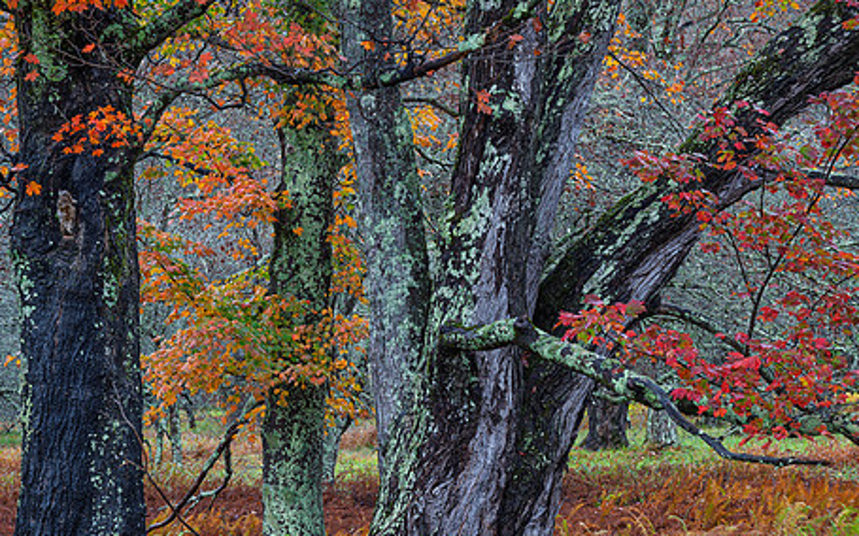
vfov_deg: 14.3
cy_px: 324
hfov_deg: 22.8
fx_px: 2130
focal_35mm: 91
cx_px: 476
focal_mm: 70
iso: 100
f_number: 10
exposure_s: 1/6
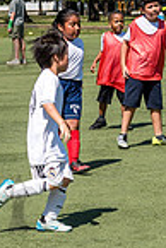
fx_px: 1601
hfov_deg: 5.9
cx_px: 238
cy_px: 121
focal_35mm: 232
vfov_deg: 8.9
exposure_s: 1/2500
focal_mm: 58
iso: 200
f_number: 4
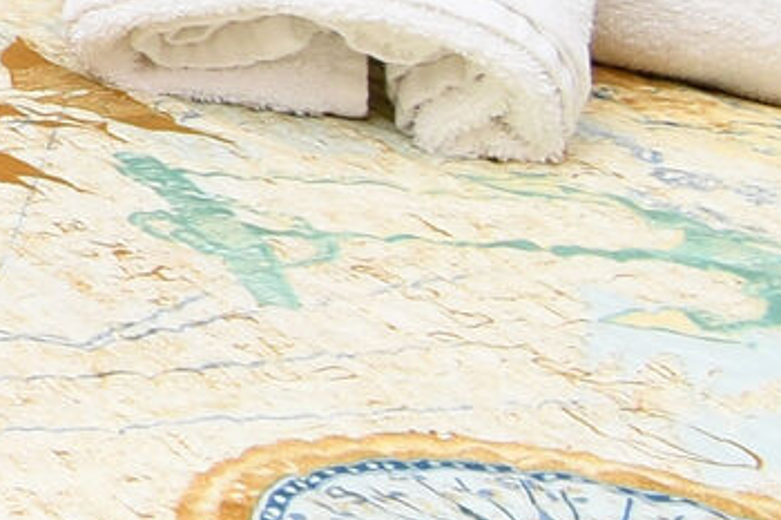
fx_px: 2602
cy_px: -847
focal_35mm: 120
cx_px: -1812
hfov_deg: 10.0
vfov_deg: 9.7
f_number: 9
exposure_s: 1/100
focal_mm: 10
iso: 100
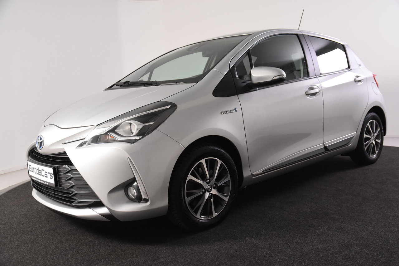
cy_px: 133
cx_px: 200
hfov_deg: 53.1
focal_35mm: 36
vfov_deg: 36.9
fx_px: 399
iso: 1600
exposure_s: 1/80
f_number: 4.5
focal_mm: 24
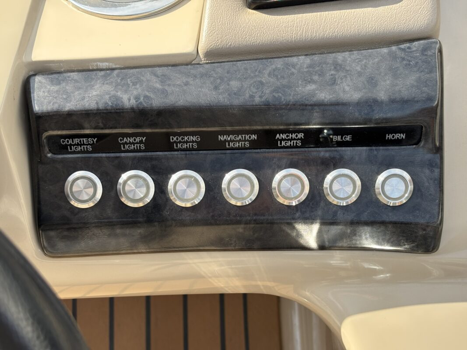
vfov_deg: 28.0
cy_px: 175
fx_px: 701
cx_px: 234
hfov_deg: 36.8
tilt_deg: -56.4
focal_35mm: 52
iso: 32
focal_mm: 5.96
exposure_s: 1/525
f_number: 1.6
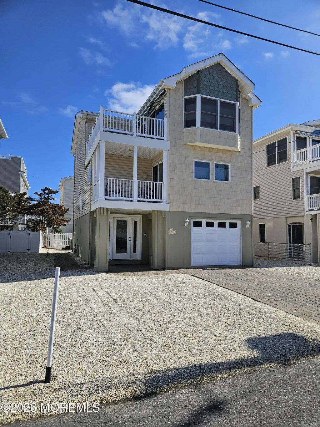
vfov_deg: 73.9
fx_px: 283
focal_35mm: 23
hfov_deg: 58.9
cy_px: 214
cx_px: 160
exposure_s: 1/2708
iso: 25
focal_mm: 5.4
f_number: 1.8
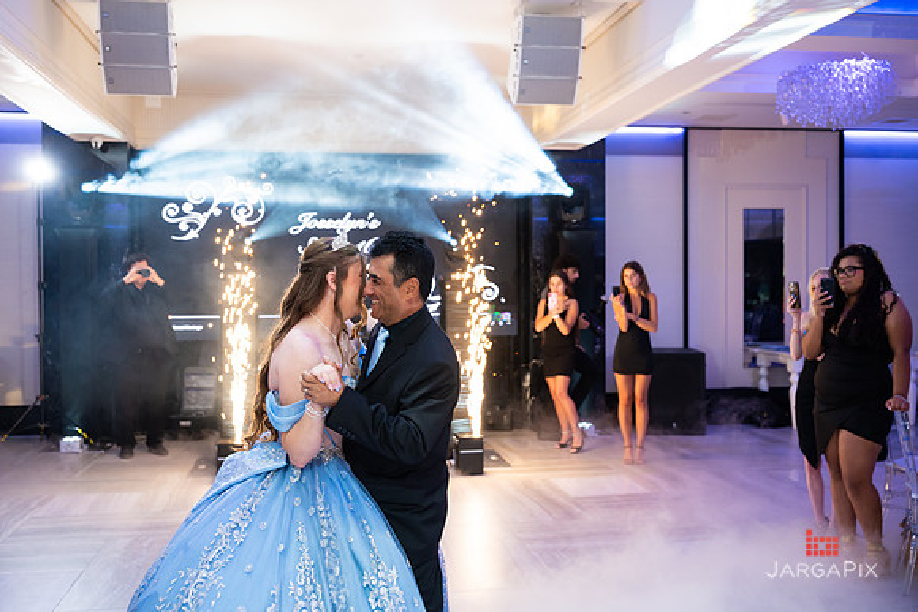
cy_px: 294
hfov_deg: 54.9
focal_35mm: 35
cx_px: 440
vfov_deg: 38.2
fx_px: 884
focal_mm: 33
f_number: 3.2
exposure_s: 1/200
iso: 1250
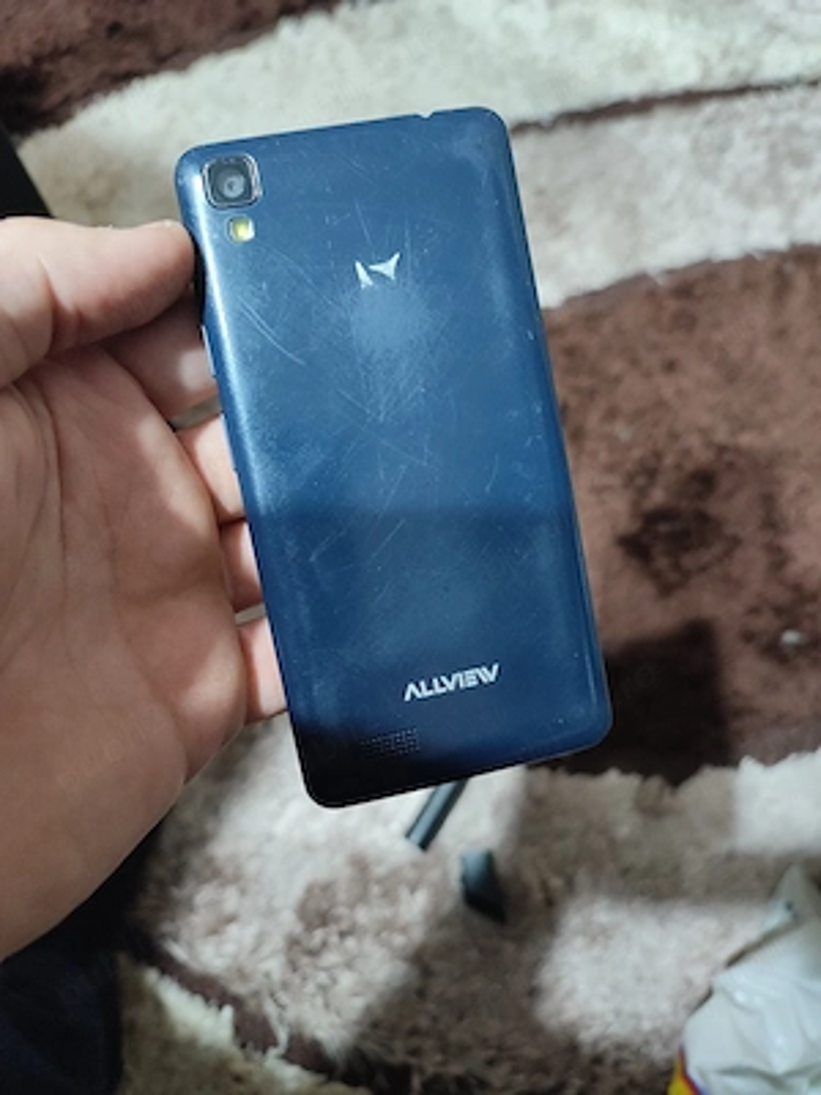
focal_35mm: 25
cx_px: 410
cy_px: 548
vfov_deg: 69.4
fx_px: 791
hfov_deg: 54.9
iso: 919
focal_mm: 6.04
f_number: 1.9
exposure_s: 1/17
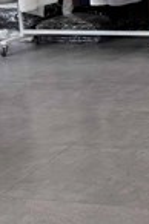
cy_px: 58
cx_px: 270
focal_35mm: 91
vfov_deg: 22.2
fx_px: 566
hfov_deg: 13.4
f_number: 1.78
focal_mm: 6.76
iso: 64
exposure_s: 1/177
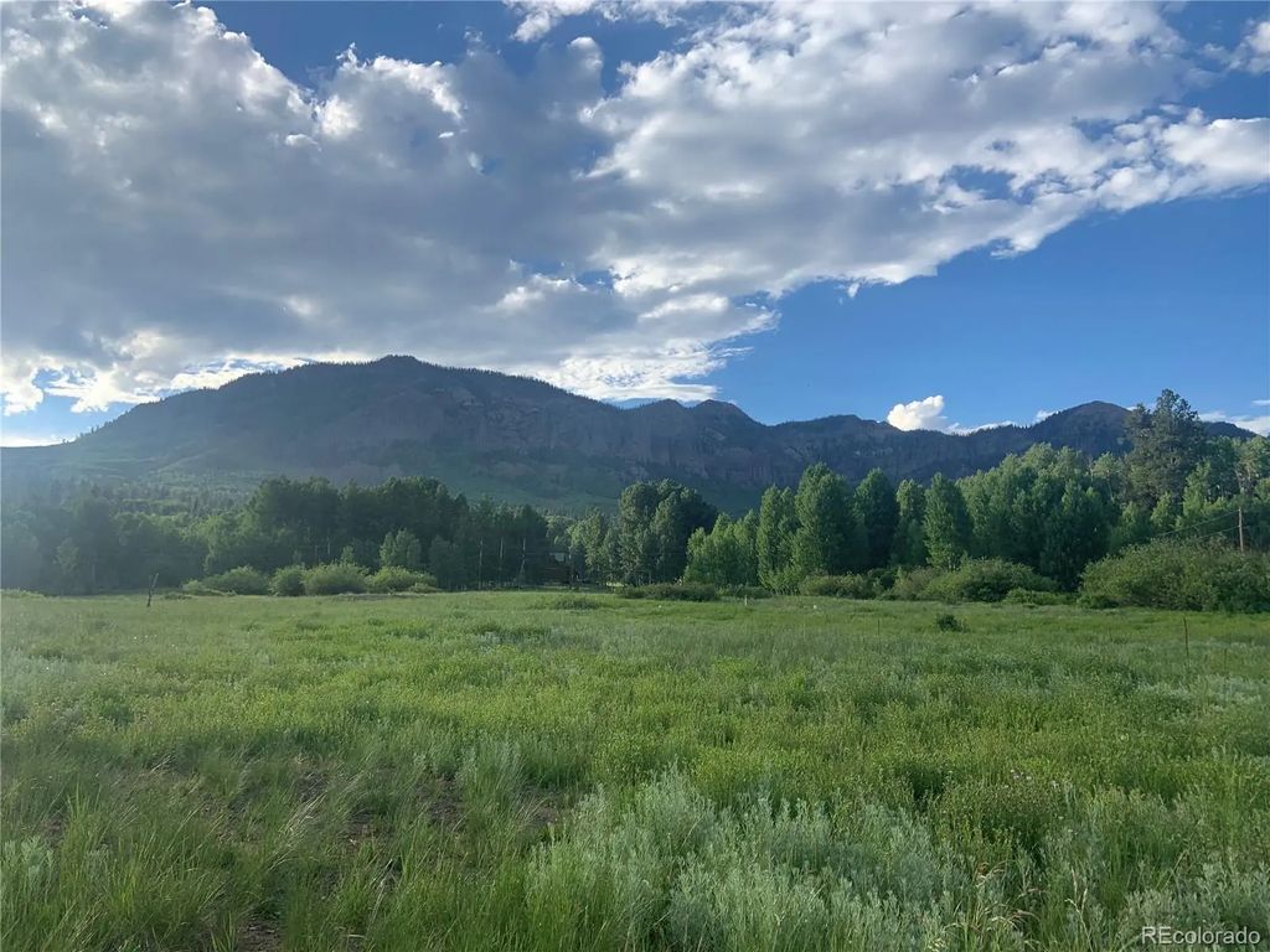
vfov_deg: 53.1
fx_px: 954
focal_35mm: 26
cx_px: 635
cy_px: 476
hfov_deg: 67.3
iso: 25
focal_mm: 4.25
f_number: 1.8
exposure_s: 1/1468
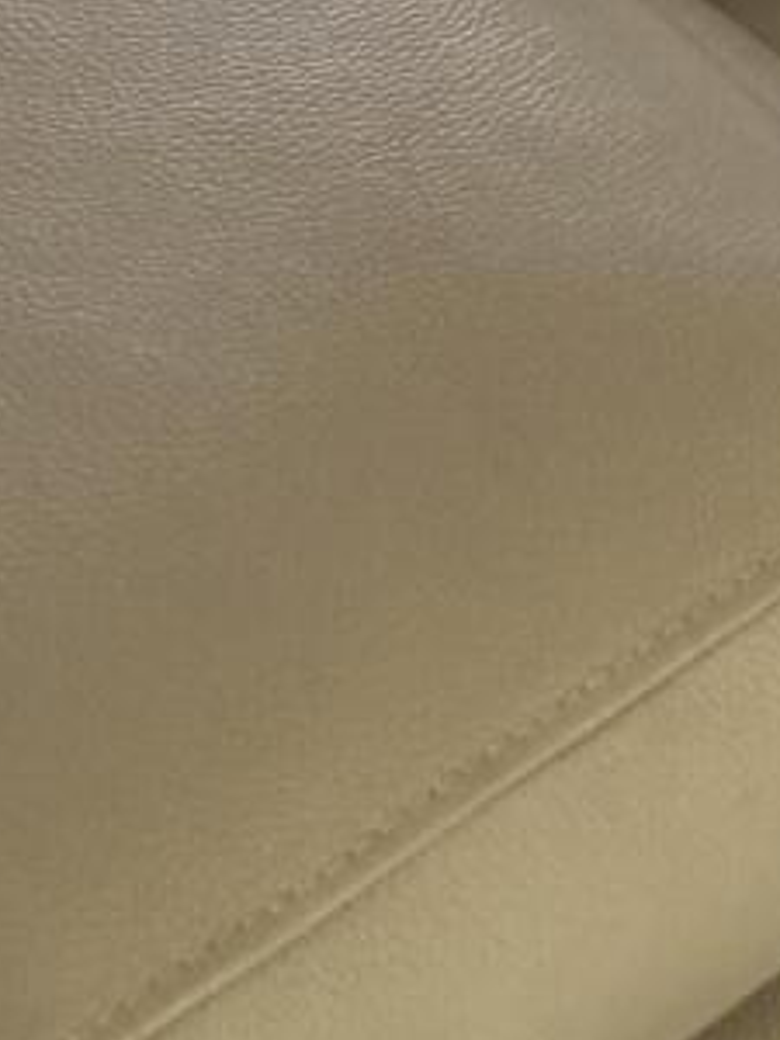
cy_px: -2028
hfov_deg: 9.3
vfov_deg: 9.7
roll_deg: +2.7
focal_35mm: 160
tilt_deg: -15.9
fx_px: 4807
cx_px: 492
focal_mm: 6.76
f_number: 1.78
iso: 200
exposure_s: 1/66
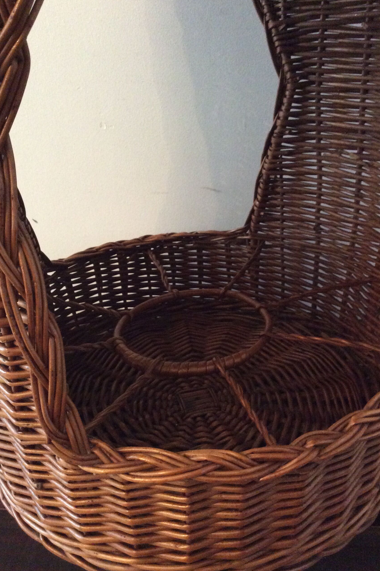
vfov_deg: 55.8
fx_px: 538
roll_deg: +2.4
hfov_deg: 38.9
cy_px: 281
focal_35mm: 34
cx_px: 202
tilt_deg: -26.3
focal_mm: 3.3
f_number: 2.4
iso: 320
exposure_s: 1/17
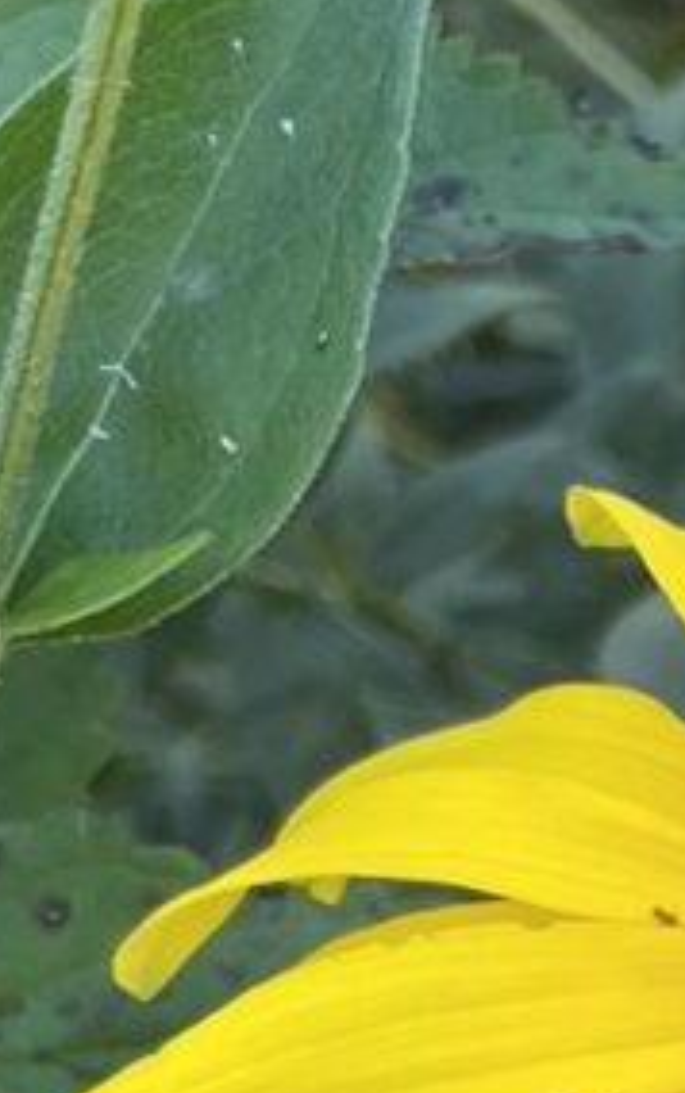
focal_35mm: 155
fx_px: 4620
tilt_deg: -54.5
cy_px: 1520
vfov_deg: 12.9
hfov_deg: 8.0
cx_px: 1485
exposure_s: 1/291
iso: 32
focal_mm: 4.2
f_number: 1.6
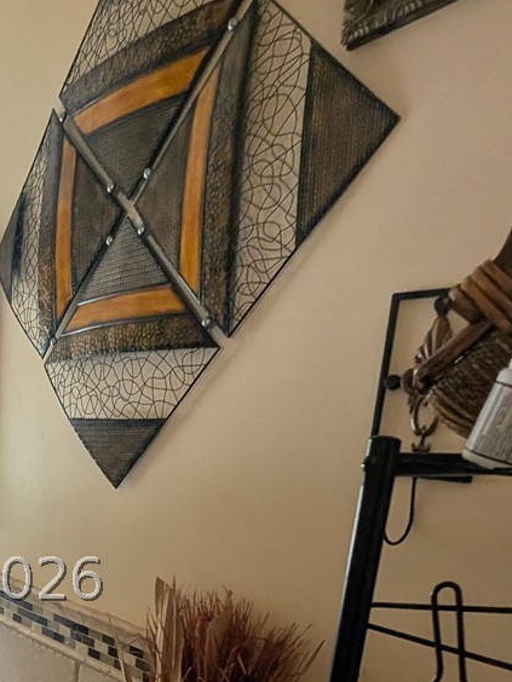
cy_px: 579
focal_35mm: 34
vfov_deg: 49.6
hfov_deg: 38.3
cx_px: 33
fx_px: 671
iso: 82
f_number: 1.7
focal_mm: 2.02
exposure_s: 1/126
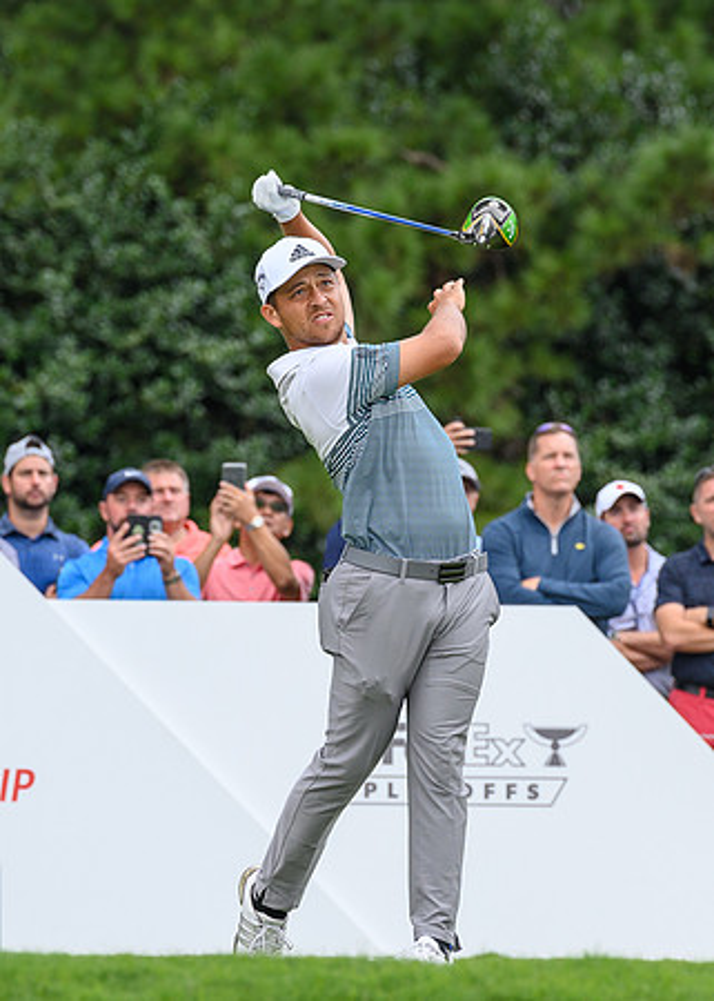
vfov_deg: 4.8
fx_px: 11896
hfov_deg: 3.4
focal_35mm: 419
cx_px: 413
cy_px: 416
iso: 800
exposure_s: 1/320
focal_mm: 200
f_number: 5
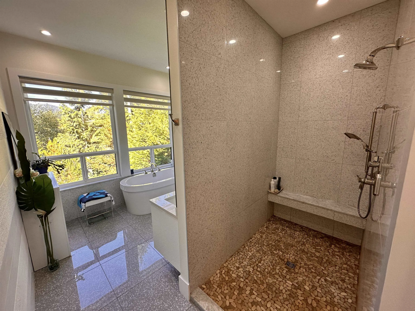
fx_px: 168
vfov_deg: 85.7
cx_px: 208
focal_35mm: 14
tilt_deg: -9.1
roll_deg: +0.9
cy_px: 156
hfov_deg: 102.1
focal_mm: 2.22
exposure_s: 1/120
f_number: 2.2
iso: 125
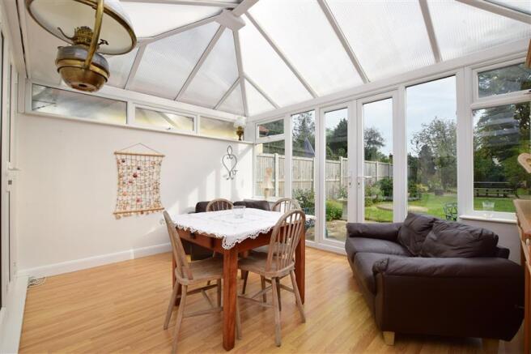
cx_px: 266
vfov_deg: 77.3
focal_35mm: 15
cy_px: 177
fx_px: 221
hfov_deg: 100.4
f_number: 9
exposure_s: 1/200
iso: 200
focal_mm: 10
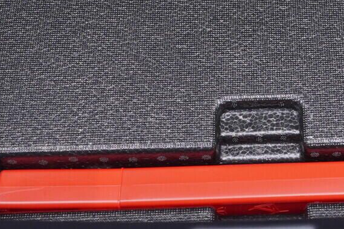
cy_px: -45
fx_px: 869
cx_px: 271
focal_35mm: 91
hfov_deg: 22.1
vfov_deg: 14.6
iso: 400
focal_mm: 24
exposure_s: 1/40
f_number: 2.8
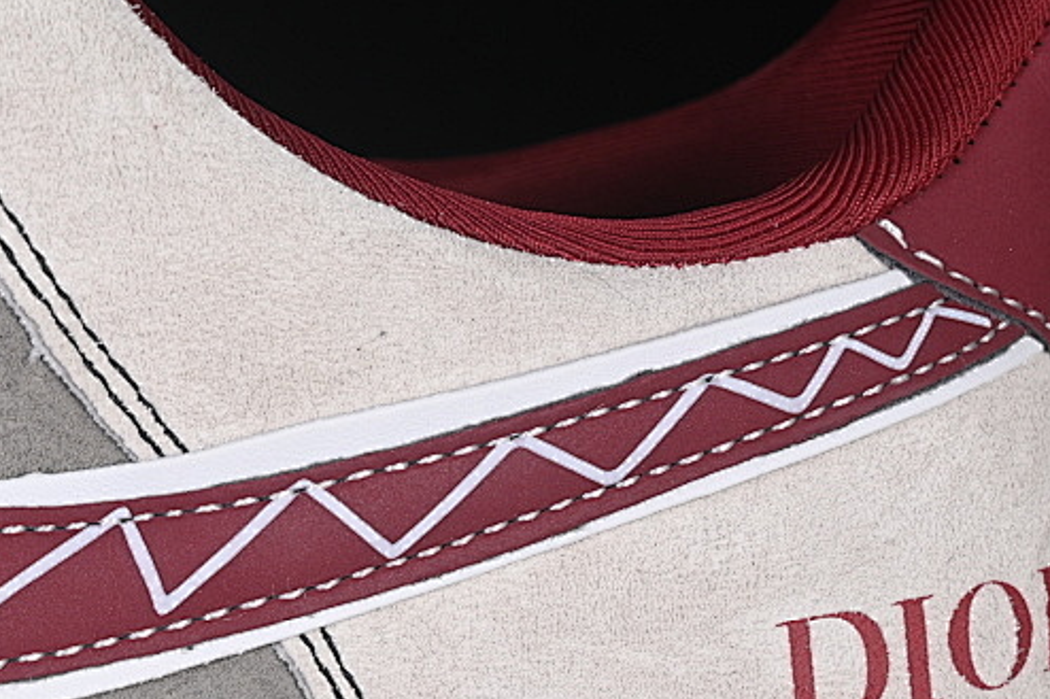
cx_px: -79
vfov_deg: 8.3
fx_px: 4781
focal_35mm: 164
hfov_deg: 12.3
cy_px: 620
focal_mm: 50
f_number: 7.1
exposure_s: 1/80
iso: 160
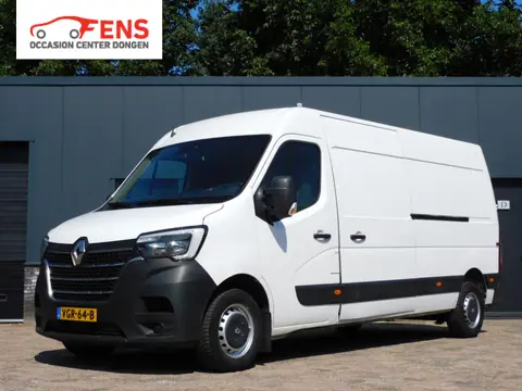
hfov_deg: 34.9
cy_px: 196
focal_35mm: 55
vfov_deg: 26.6
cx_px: 261
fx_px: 829
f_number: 4
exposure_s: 1/1600
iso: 125
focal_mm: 9.9
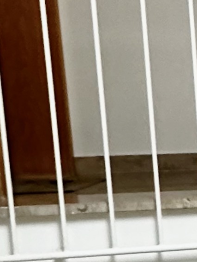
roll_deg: +1.9
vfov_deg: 20.1
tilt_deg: -7.5
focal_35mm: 96
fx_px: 728
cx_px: 491
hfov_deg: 12.0
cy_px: 226
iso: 320
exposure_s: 1/60
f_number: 2.2
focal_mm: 2.22
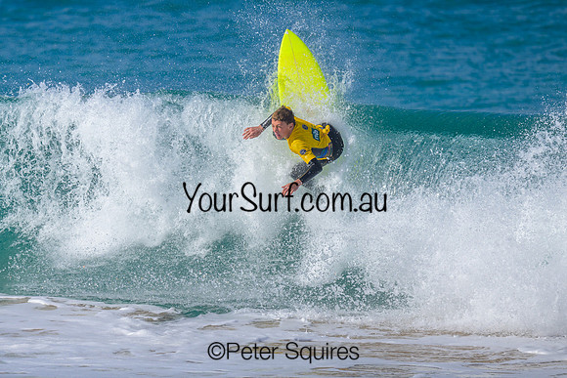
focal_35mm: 1098
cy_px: 172
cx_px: 232
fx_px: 17303
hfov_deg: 1.9
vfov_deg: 1.3
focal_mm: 800
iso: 250
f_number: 6.3
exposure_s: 1/2000
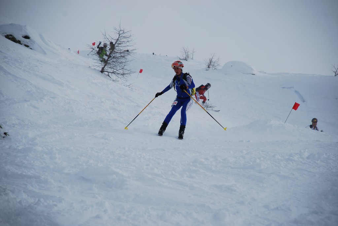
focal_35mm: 202
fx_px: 1903
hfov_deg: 10.1
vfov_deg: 6.8
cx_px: 169
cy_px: 113
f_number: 5.6
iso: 110
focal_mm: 135
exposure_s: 1/1000
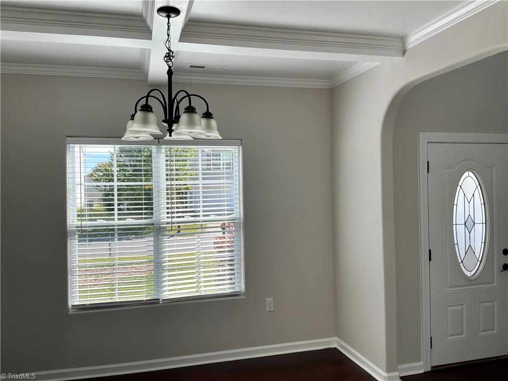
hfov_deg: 63.4
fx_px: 411
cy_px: 190
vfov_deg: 49.7
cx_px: 254
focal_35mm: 28
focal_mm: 3
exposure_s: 1/360
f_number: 1.8
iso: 32
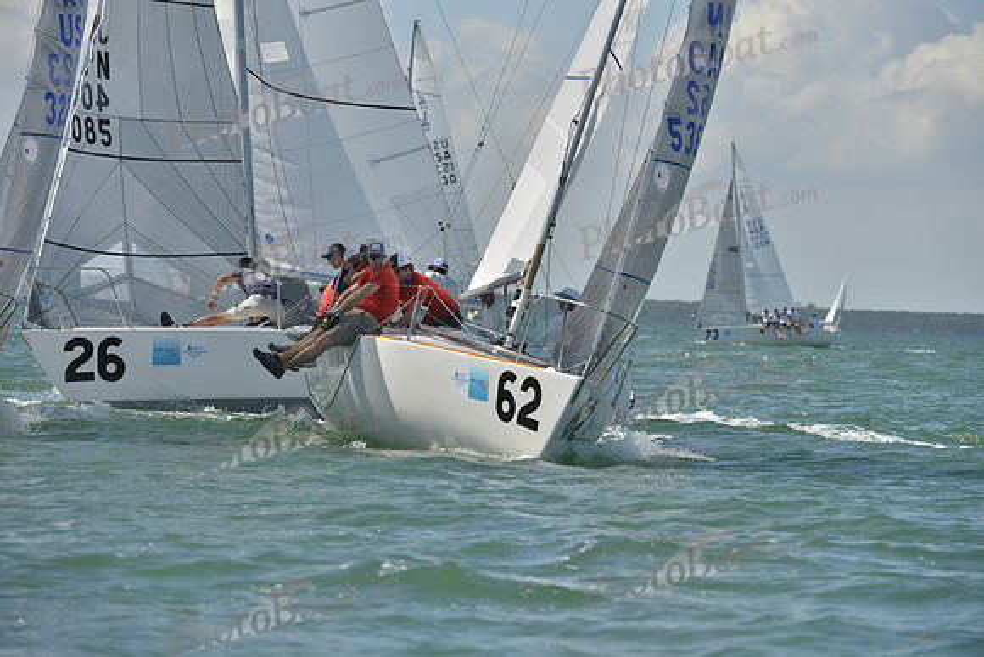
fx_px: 6014
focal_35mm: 220
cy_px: 328
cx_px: 492
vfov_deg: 6.2
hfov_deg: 9.4
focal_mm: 220
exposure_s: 1/1250
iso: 200
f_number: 6.3
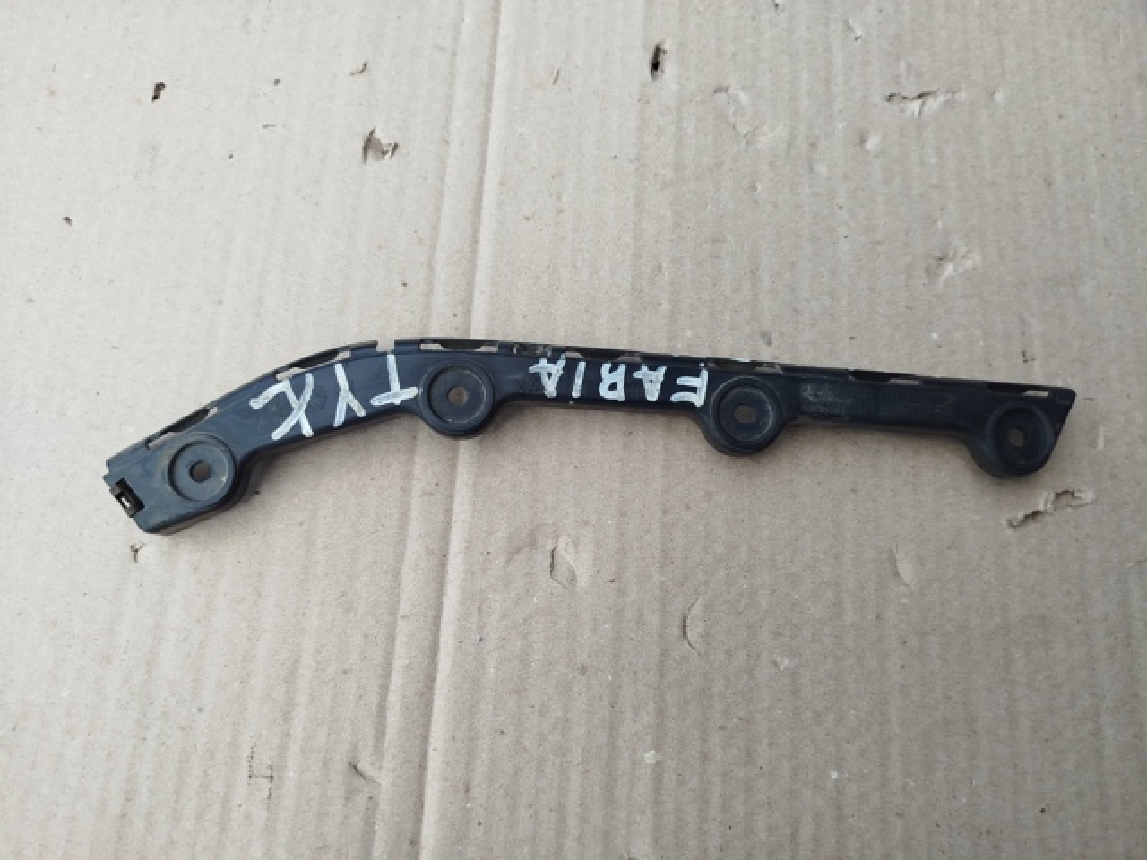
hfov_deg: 71.6
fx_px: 795
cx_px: 574
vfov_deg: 56.8
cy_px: 430
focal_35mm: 24
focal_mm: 5.31
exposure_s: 1/189
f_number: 1.7
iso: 50
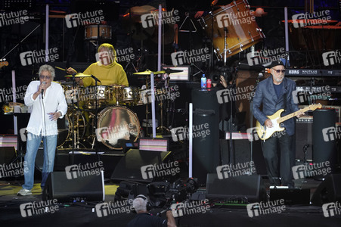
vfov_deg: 3.0
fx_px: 4278
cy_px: 114
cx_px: 170
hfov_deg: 4.6
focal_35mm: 452
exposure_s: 1/1250
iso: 3200
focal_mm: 452
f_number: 6.3
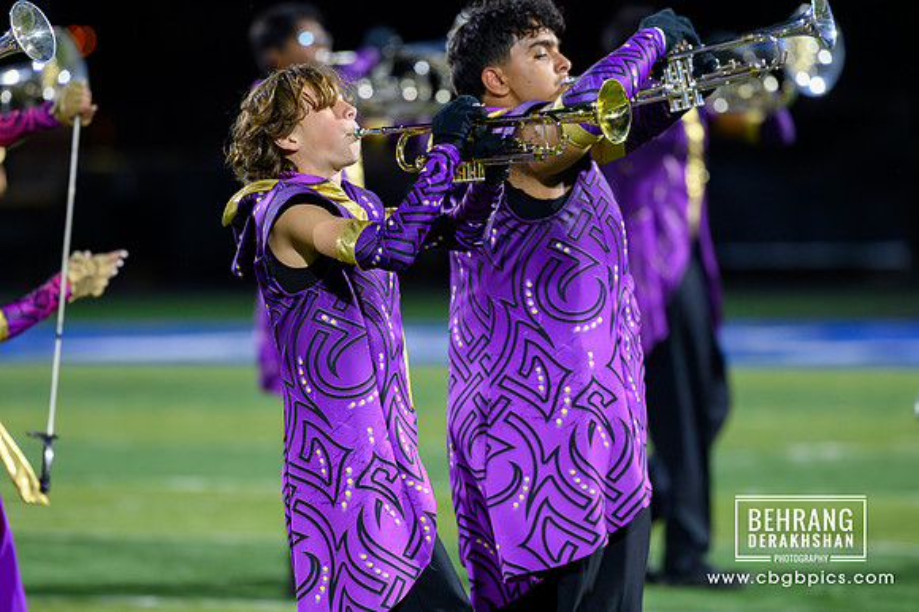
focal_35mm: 410
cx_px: 460
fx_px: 10460
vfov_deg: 3.3
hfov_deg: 5.0
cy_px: 306
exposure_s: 1/500
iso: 12800
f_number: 5.6
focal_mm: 410
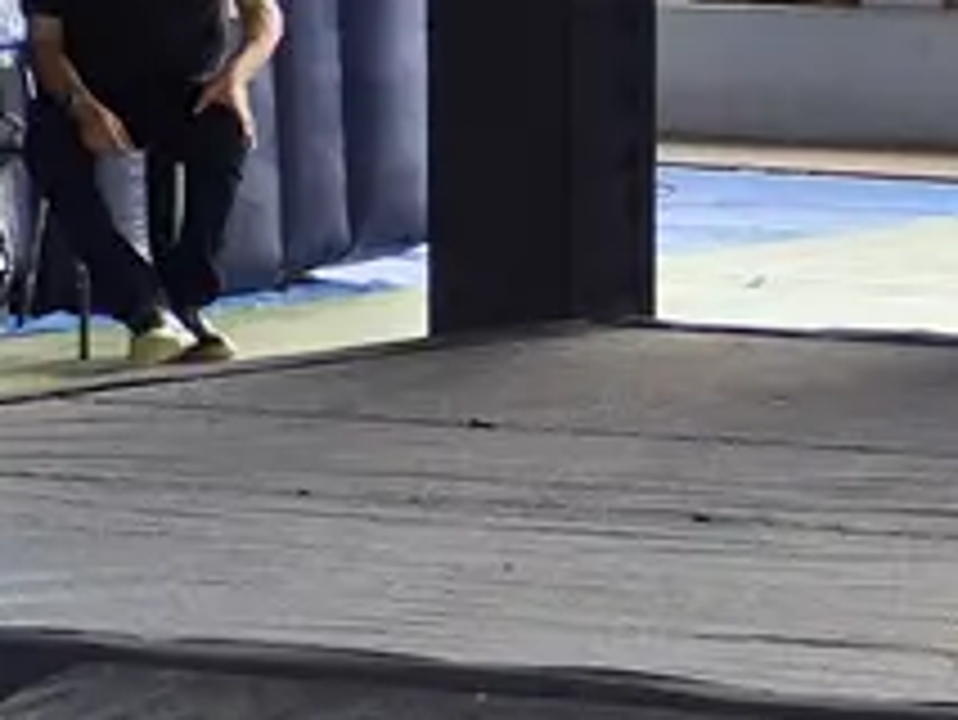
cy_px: -79
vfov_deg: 5.3
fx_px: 7726
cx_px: 1525
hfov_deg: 7.0
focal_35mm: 279
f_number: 2.4
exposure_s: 1/186
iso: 32
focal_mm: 7
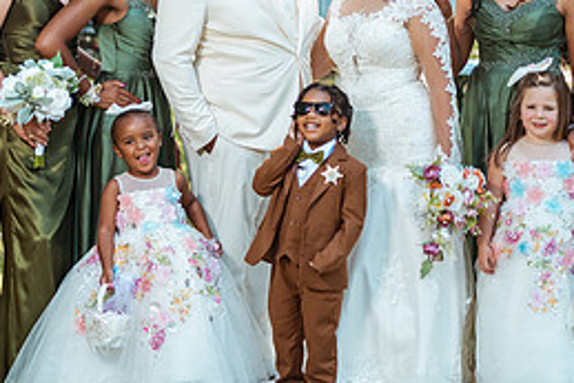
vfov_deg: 10.5
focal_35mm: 130
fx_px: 2074
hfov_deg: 15.8
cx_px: 293
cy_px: 112
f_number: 2.8
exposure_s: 1/200
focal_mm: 58
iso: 50
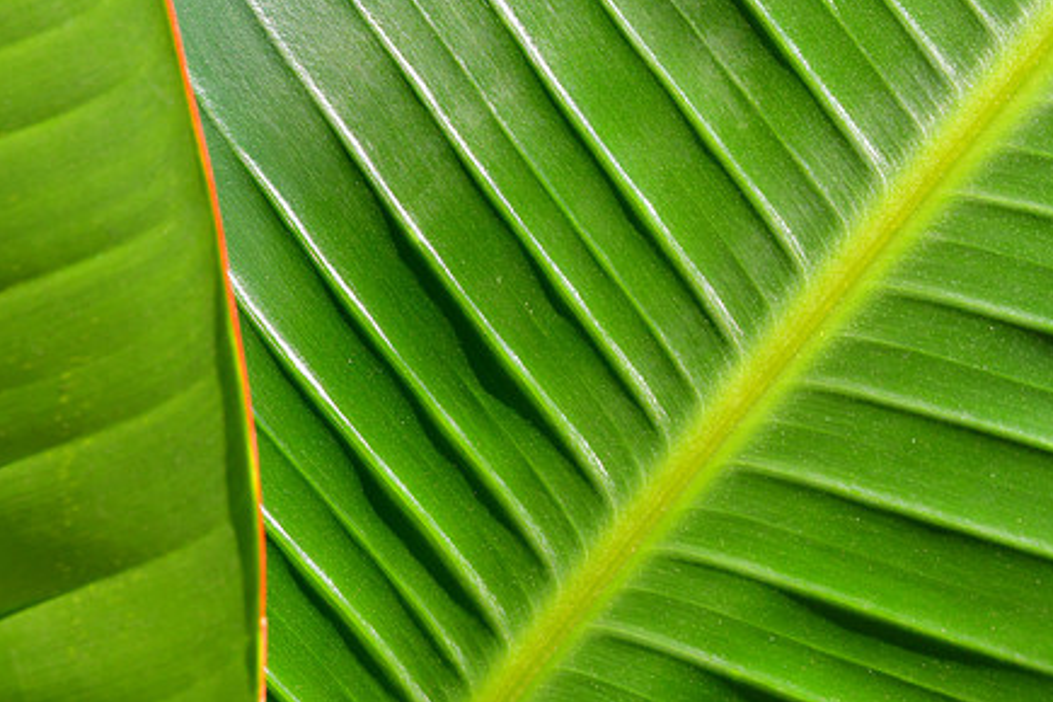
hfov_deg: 21.2
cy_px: 456
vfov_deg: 14.2
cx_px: 424
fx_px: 2808
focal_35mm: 96
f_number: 16
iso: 450
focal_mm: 48
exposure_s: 1/80
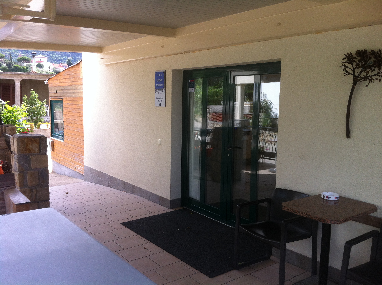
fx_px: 386
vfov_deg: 40.6
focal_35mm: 35
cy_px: 142
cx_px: 191
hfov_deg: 52.7
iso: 80
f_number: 2.8
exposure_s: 1/351
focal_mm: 3.85
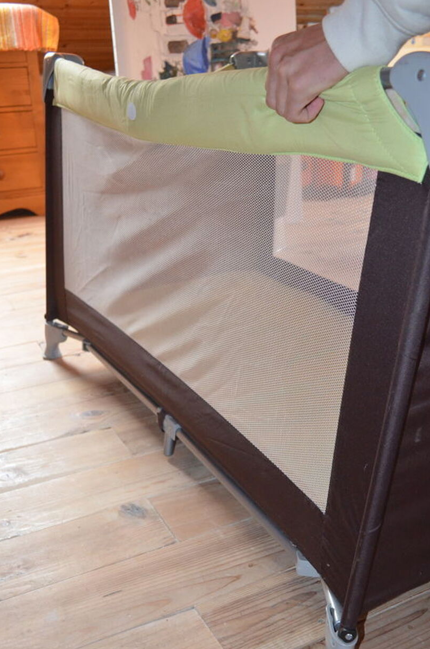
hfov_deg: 35.7
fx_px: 666
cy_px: 394
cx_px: 237
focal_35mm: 37
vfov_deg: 51.6
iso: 2000
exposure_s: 1/60
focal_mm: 20
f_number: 3.8
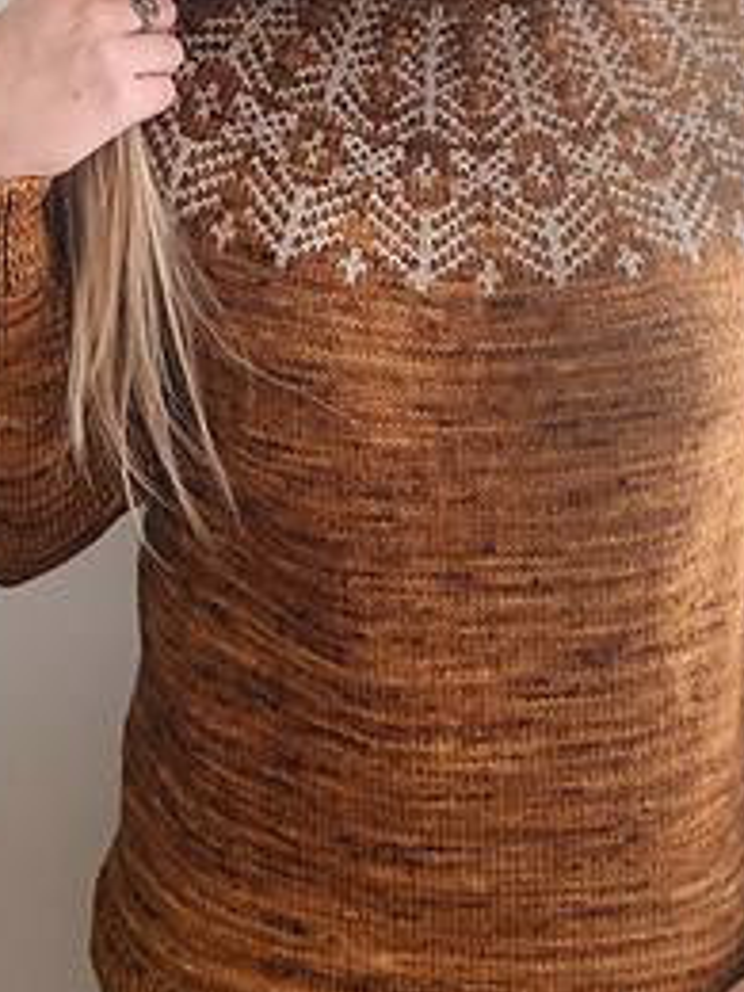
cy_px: 275
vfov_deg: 37.4
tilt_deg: -0.1
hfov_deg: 29.0
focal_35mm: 50
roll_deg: -1.5
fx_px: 1433
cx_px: 479
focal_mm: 4.25
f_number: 1.8
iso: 100
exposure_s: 1/60
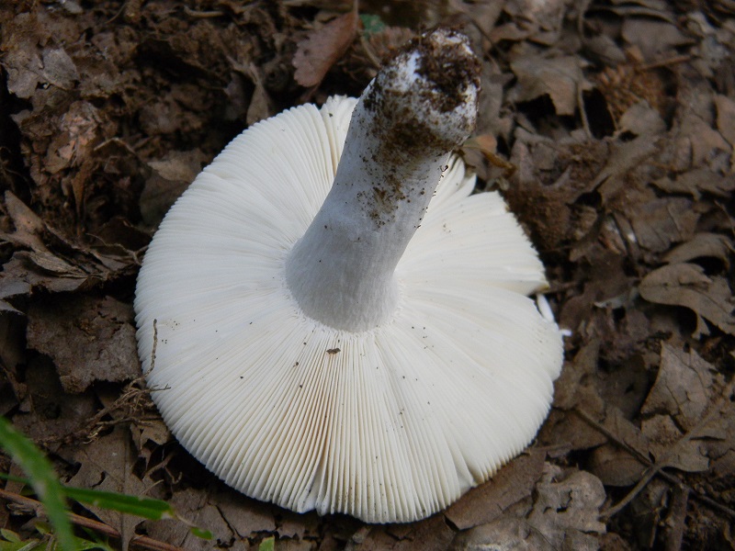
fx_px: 1762
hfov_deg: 23.6
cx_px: 368
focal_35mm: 83
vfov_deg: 17.8
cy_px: 276
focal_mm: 15.1
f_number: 4.5
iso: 293
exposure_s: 1/30
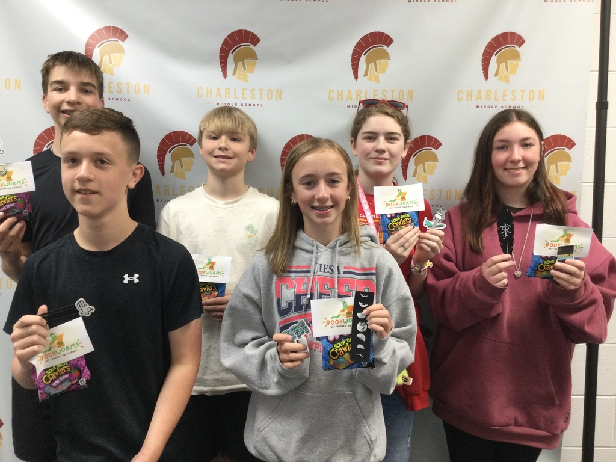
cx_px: 308
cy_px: 231
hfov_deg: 58.4
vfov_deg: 45.4
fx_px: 552
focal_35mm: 31
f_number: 2.4
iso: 80
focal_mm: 3.3
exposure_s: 1/30
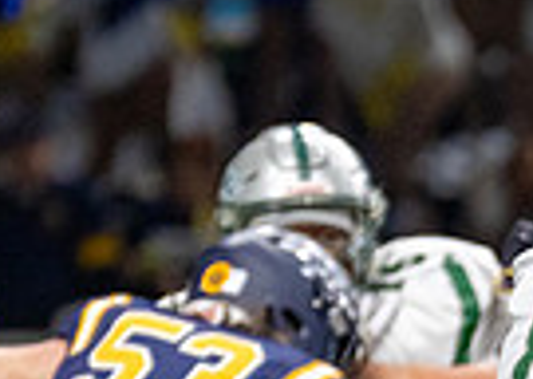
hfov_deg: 1.7
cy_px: 795
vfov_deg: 1.2
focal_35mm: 1207
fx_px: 18244
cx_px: 668
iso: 2000
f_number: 2.8
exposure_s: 1/1250
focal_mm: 200
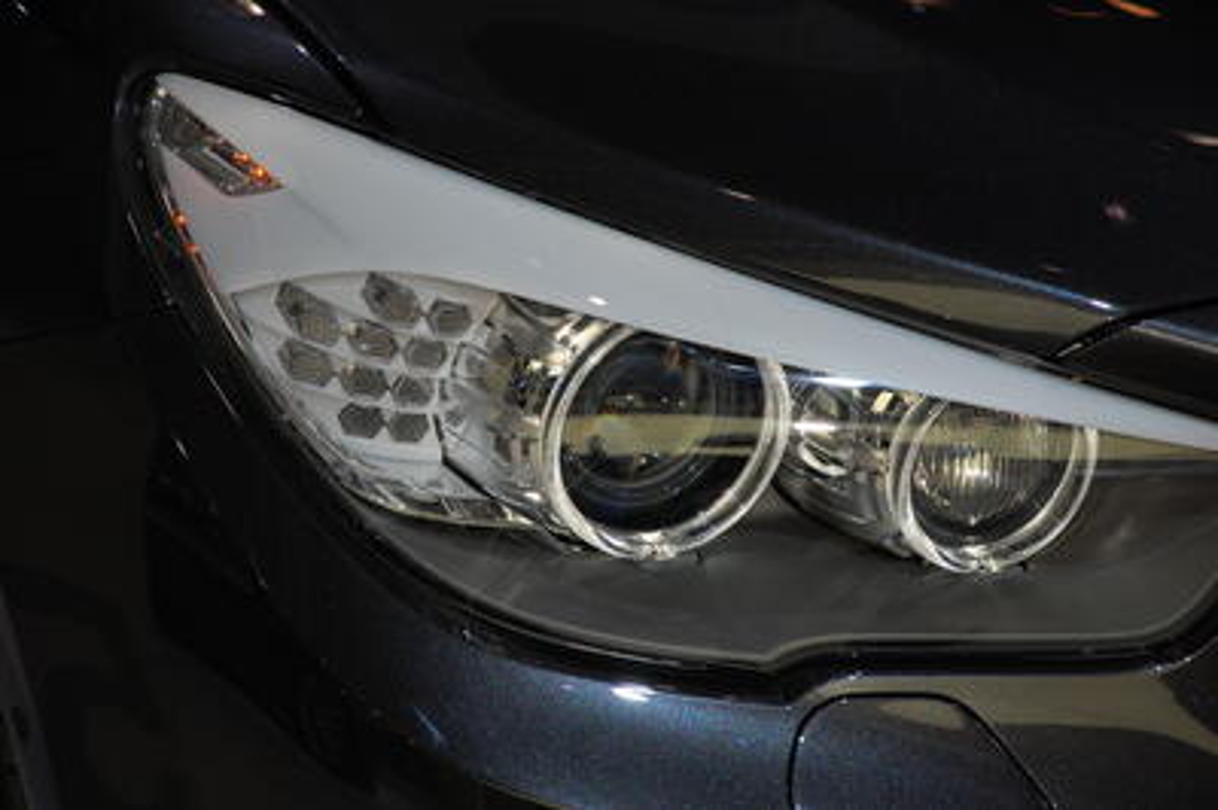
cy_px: 405
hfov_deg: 13.1
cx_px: 609
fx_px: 5324
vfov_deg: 8.7
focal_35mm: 158
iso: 200
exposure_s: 1/160
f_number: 6.3
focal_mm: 105
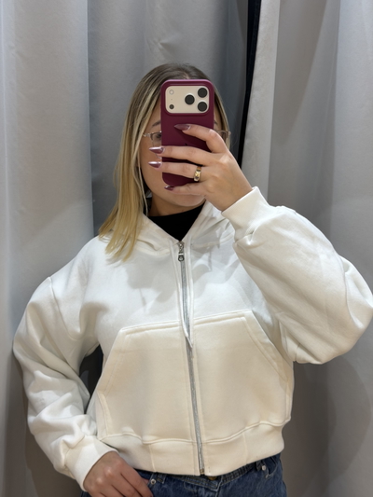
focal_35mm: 48
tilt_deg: -11.2
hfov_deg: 30.3
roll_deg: -2.1
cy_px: 248
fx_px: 689
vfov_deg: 39.6
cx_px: 186
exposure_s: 1/50
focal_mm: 6.76
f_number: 1.78
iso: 50
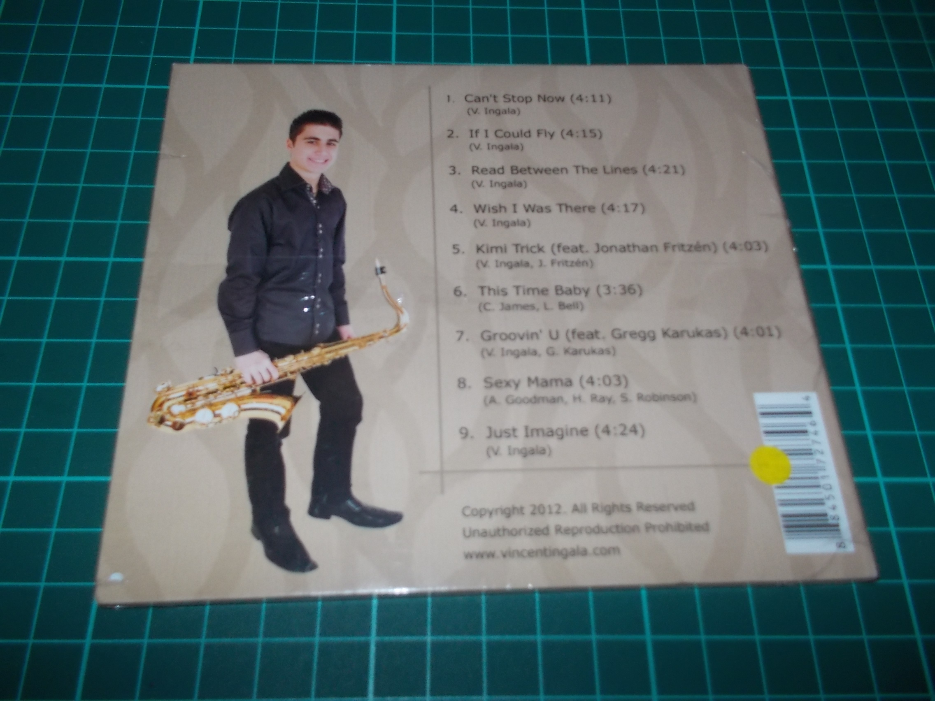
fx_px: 783
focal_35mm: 29
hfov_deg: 61.7
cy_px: 350
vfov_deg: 48.2
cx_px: 468
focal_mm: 4.1
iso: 200
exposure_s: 1/30
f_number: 3.3
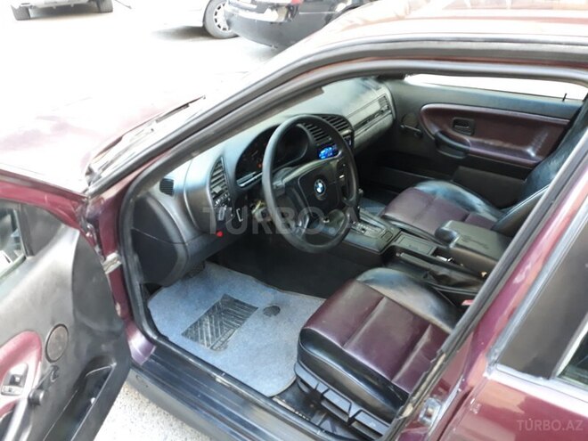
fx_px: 459
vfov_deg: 51.4
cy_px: 220
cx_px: 294
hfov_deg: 65.3
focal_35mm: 27
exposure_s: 1/25
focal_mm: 3.71
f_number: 1.7
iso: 200
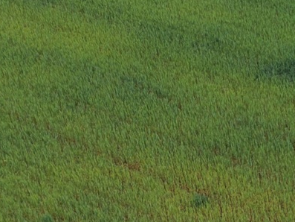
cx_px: 644
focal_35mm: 116
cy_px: -49
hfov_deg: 13.6
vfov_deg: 12.5
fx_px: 989
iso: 200
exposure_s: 1/2500
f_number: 1.8
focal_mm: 8.67
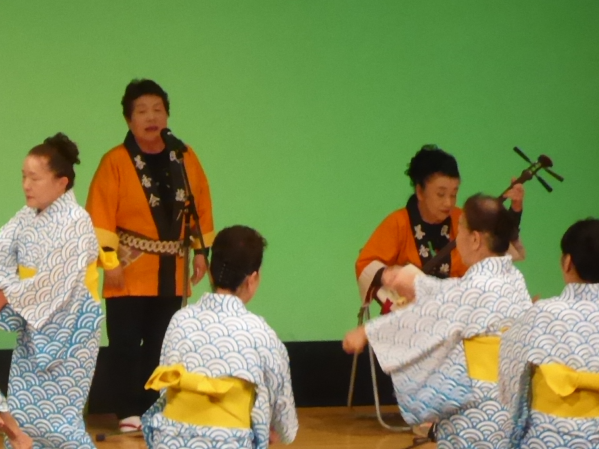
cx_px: 117
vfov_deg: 3.5
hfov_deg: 4.7
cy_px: 336
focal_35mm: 422
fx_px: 7300
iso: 800
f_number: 5.3
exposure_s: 1/80
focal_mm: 24.2
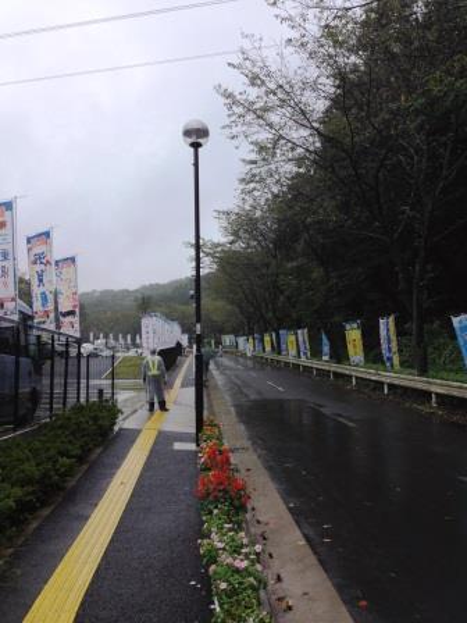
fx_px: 630
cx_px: 234
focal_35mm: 35
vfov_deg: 52.6
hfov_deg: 40.7
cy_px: 312
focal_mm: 4.28
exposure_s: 1/511
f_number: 2.4
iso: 50
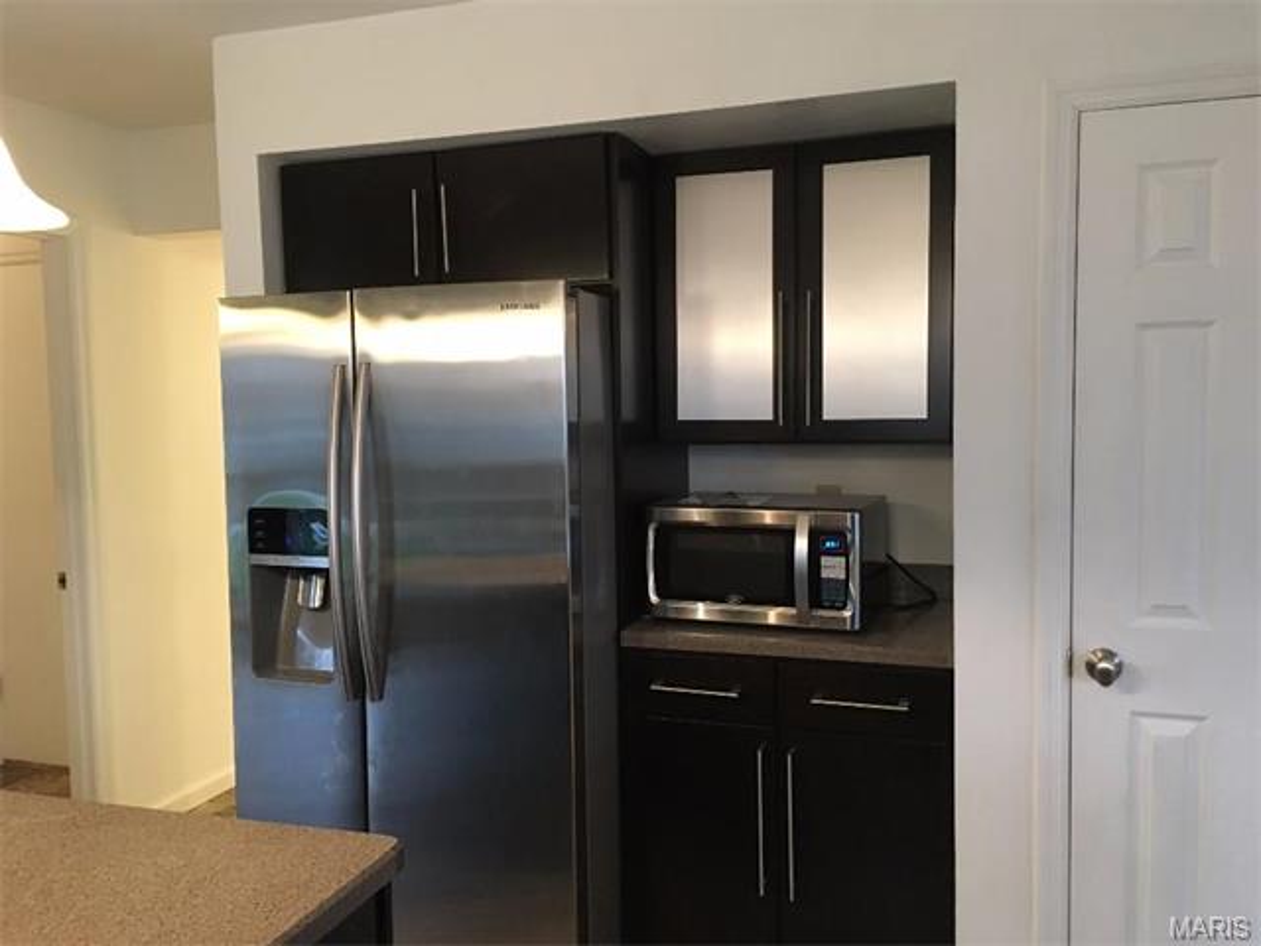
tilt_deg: -3.0
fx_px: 1056
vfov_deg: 48.2
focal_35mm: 29
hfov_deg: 61.7
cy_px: 473
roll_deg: +0.5
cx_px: 630
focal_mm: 4.15
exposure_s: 1/30
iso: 200
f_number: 2.2
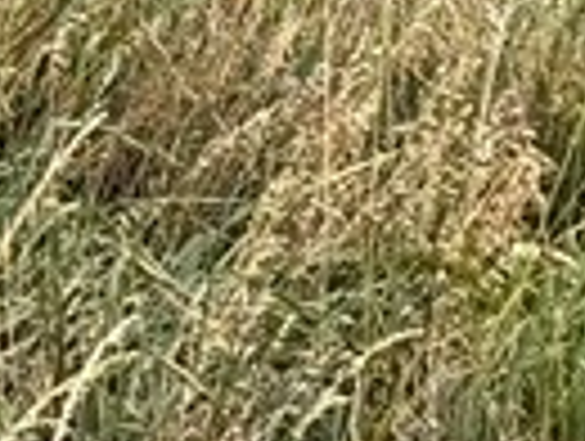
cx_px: -274
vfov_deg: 3.8
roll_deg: -5.0
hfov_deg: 5.2
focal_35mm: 377
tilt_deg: -9.8
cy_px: -1148
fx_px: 6383
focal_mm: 6.76
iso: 80
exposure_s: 1/1838
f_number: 1.78
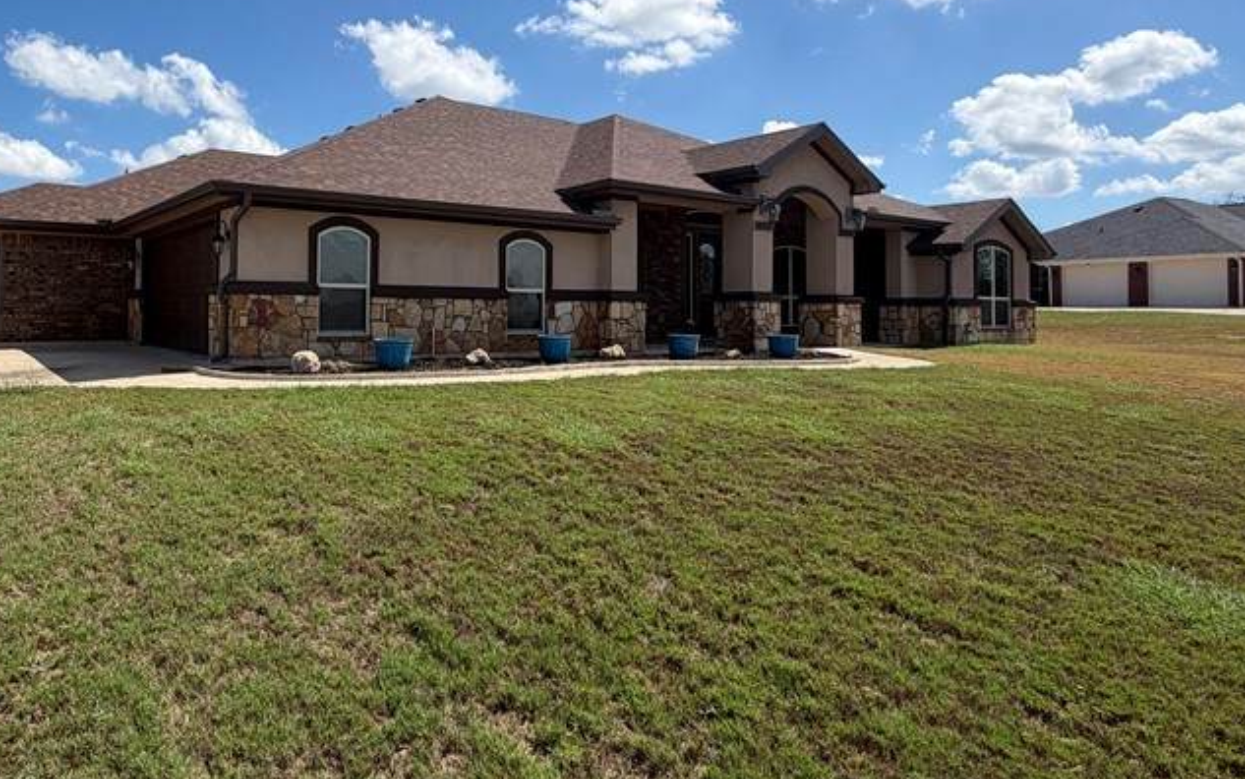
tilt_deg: +2.3
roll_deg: +0.1
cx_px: 445
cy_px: 283
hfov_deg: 73.1
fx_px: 815
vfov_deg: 50.5
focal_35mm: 24
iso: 20
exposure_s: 1/914
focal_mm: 2.22
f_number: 2.2
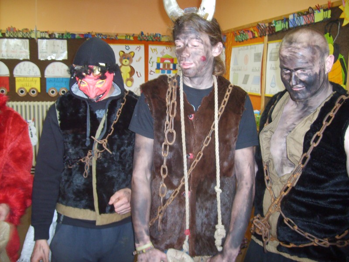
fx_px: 353
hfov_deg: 52.6
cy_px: 131
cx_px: 174
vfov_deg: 40.7
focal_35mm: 35
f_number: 2.8
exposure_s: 1/45
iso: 146
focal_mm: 5.8
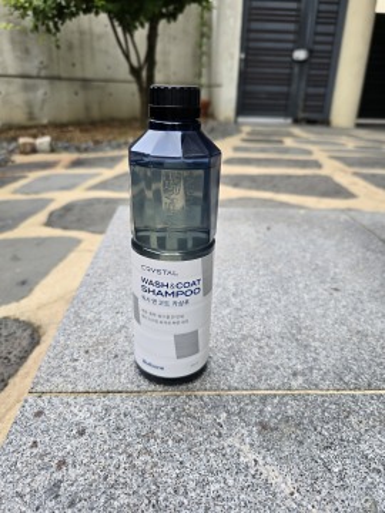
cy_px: 256
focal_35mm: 23
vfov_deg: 73.9
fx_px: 341
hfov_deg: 58.9
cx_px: 192
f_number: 1.7
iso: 25
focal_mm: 6.3
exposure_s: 1/180
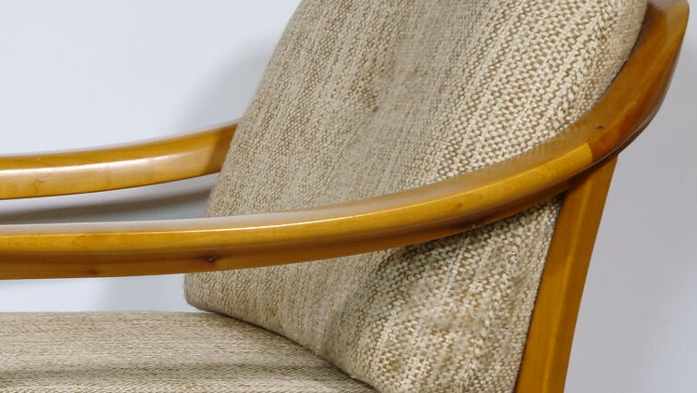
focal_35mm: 167
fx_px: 3087
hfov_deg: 12.1
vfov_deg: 7.3
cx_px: -424
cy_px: 367
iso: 200
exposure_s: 1/60
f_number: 3.5
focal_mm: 22
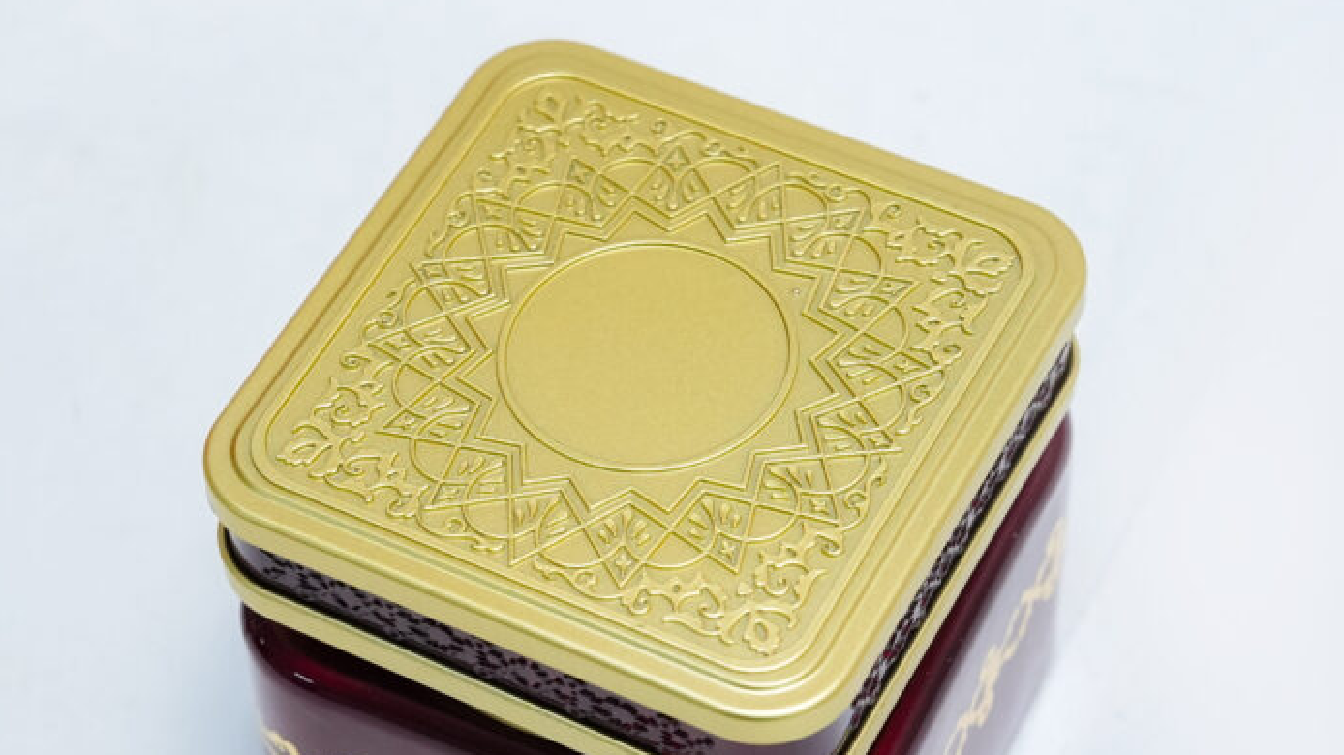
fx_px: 3955
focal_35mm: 111
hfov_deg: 19.3
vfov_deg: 10.9
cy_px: 427
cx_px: 674
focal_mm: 70
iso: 2500
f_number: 10
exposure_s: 1/125
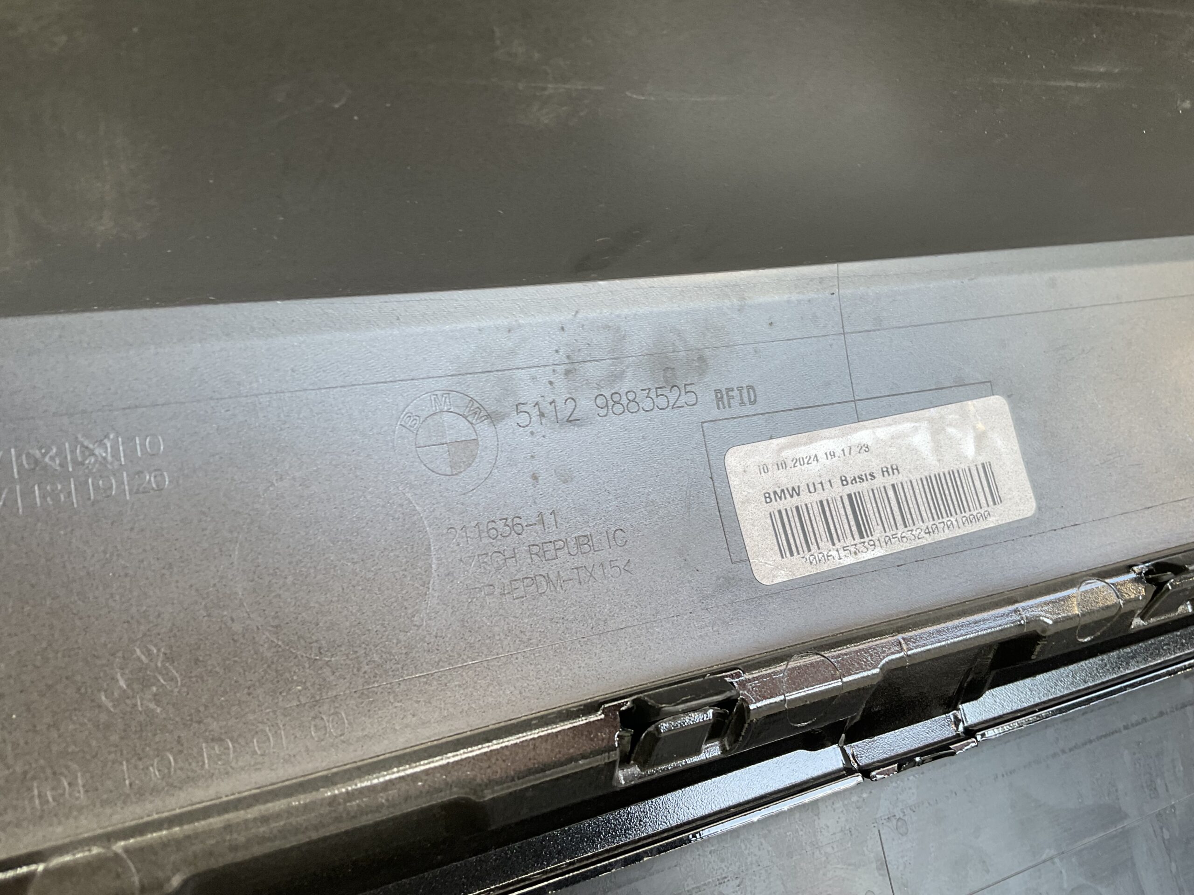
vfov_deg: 48.2
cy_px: 448
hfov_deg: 61.7
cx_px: 597
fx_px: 1000
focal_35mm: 29
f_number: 1.8
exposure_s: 1/60
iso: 32
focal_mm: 3
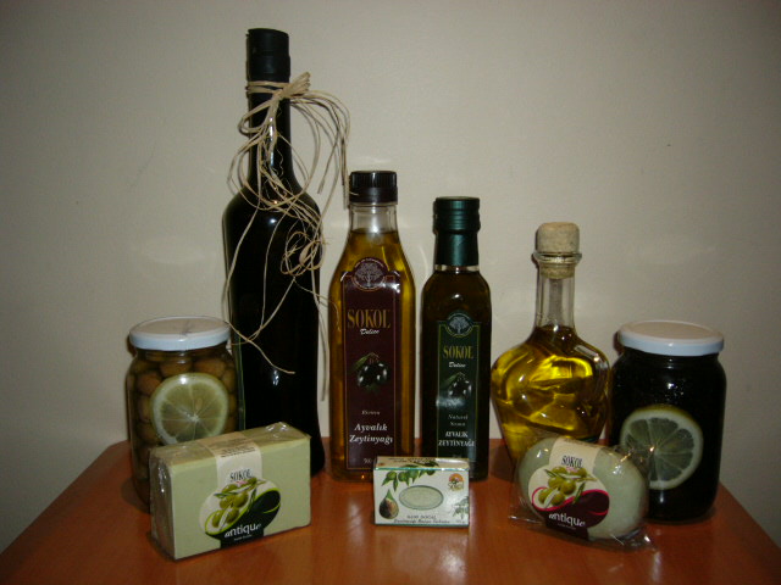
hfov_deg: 52.6
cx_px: 390
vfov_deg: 40.7
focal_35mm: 35
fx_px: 790
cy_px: 292
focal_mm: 5.8
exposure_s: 1/20
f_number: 2.8
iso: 100
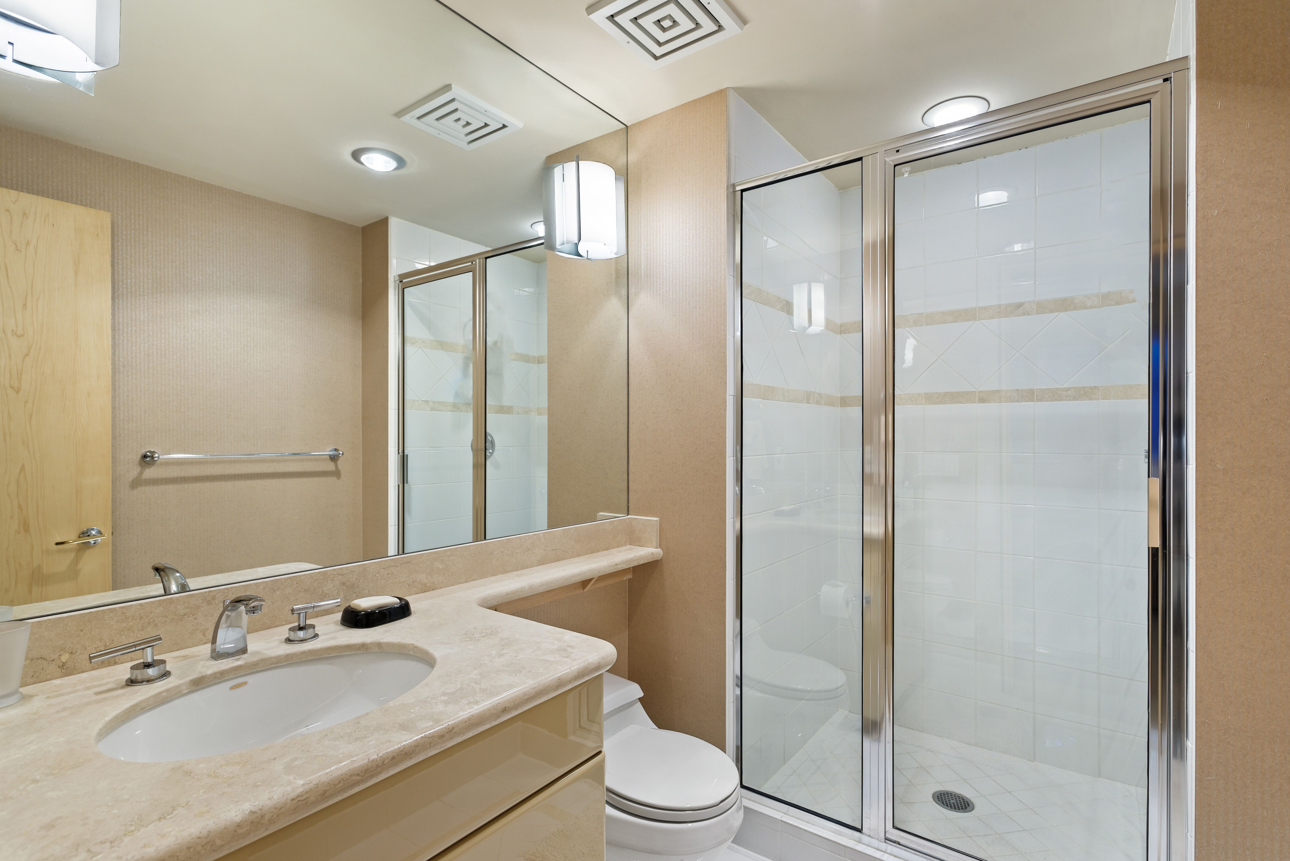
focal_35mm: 17
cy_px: 430
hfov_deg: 93.3
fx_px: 609
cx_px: 645
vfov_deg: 70.5
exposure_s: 1/4
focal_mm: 17
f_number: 7.1
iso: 500
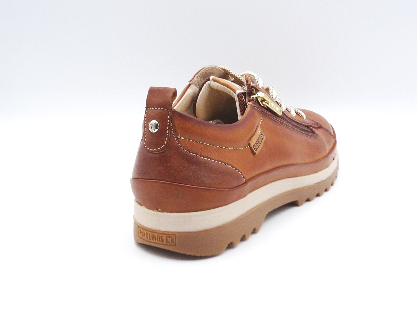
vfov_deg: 29.1
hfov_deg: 38.2
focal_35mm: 50
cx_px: 208
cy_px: 156
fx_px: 602
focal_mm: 5
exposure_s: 1/200
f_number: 4
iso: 100
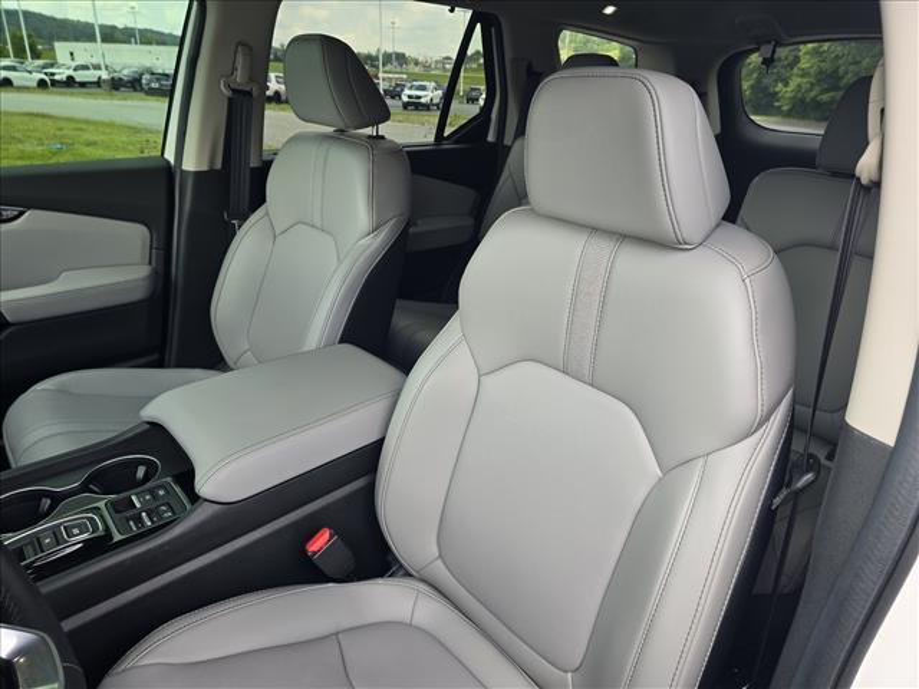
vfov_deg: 58.9
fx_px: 611
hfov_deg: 73.9
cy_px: 344
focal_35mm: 23
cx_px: 460
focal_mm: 6.3
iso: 50
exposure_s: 1/182
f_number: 1.7
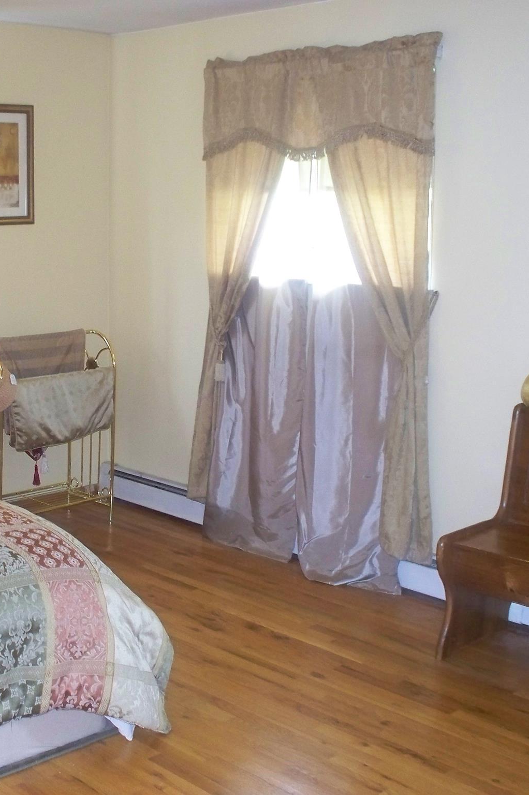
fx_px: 1102
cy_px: 398
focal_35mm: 50
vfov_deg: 39.6
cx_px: 94
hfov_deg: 26.4
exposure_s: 1/30
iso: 400
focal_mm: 7.54
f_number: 2.8
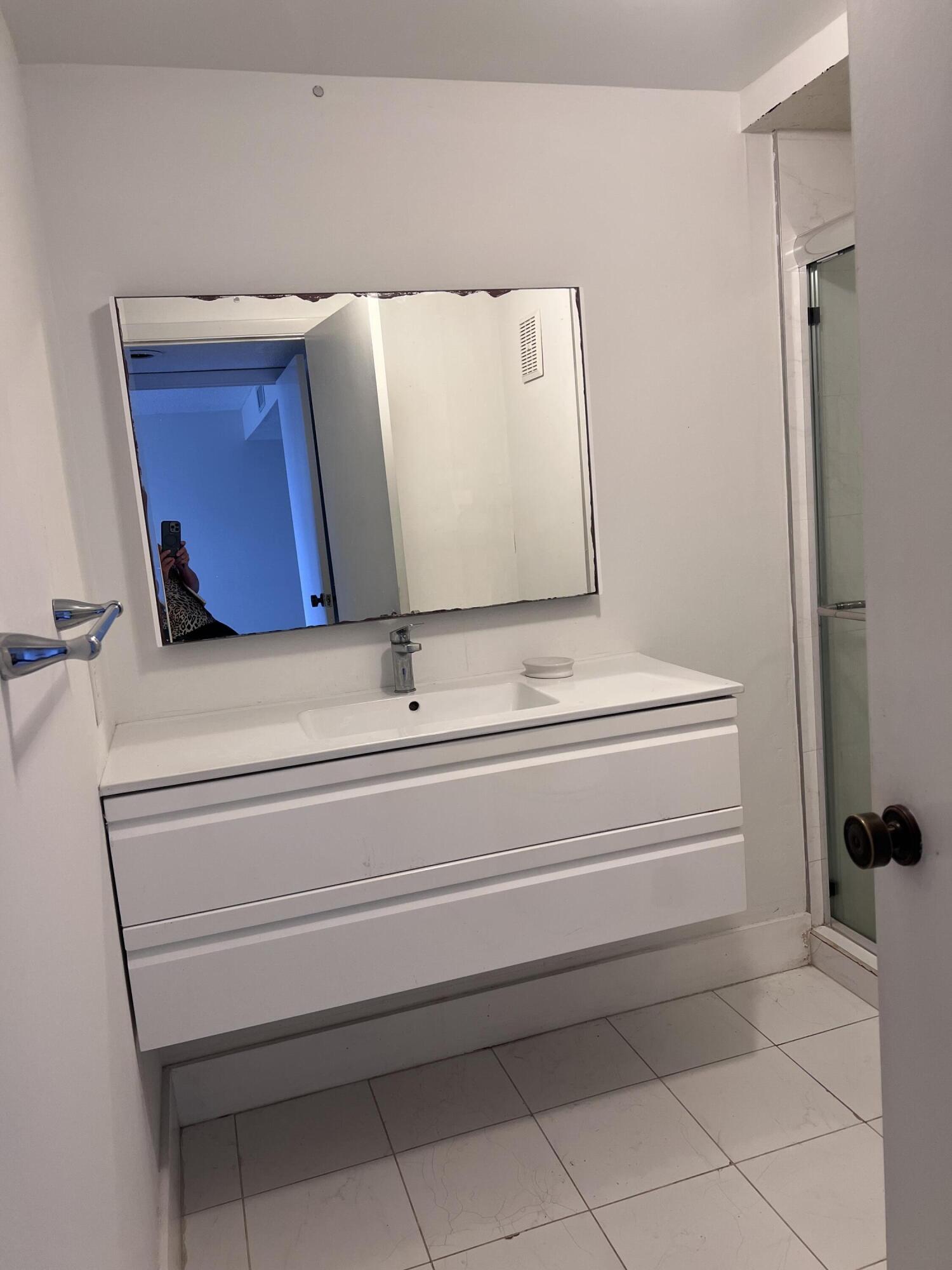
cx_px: 476
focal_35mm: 26
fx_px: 953
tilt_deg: -7.9
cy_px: 635
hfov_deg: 53.1
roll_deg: +5.0
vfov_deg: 67.3
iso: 100
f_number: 1.5
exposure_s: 1/120
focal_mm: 5.7
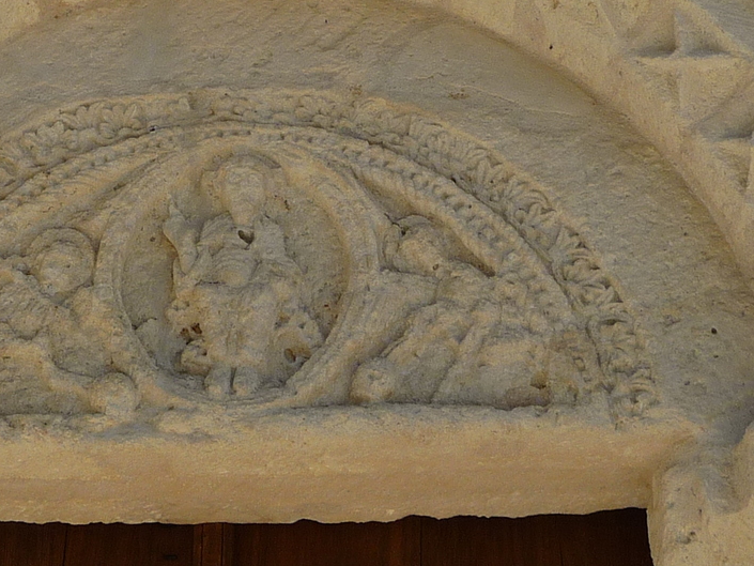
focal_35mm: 80
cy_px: 203
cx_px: 187
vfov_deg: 18.4
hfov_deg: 24.1
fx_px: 1743
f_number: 3.3
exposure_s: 1/800
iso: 100
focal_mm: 4.7
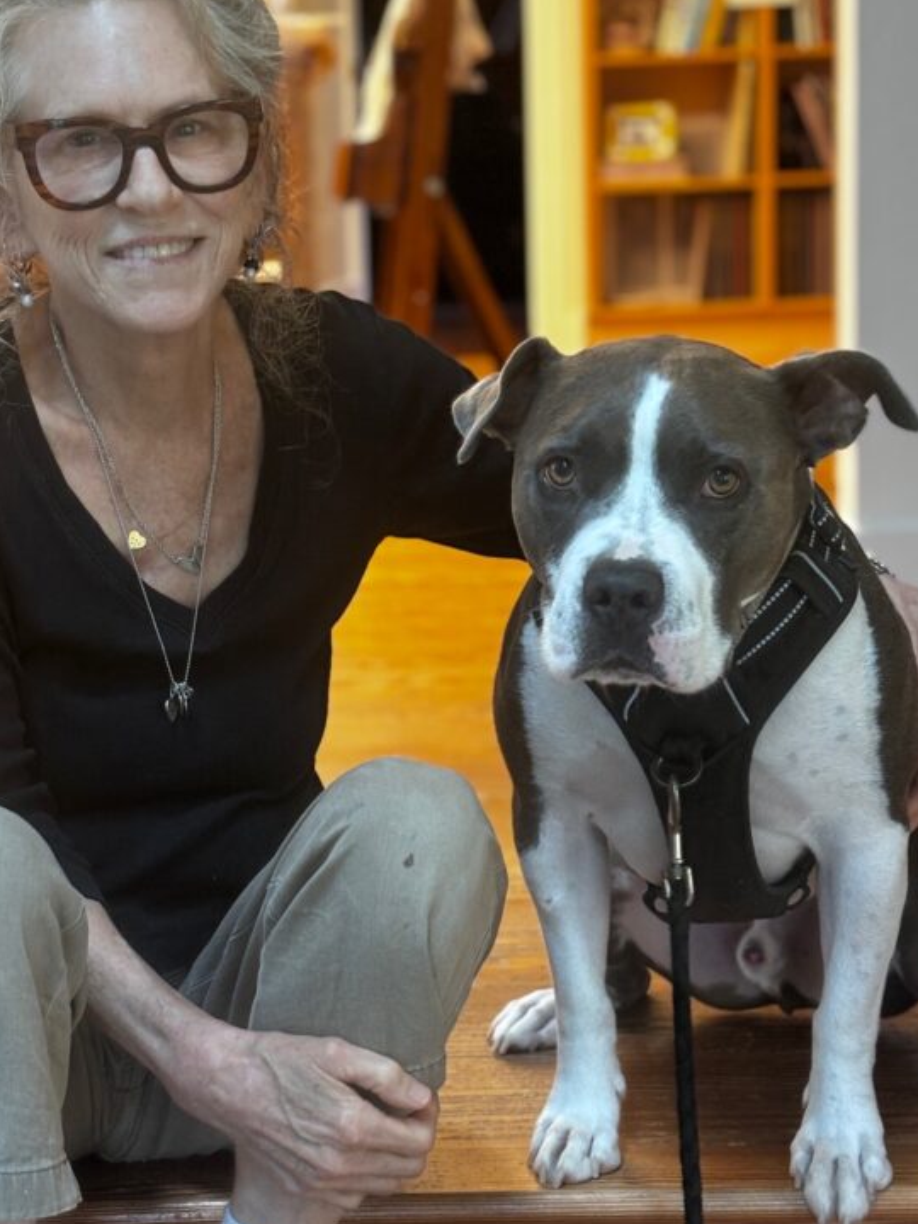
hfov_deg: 19.9
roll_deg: +1.1
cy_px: 592
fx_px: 2617
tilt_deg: -9.8
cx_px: 401
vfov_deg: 26.3
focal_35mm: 74
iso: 160
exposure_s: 1/40
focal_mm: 5.96
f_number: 1.6
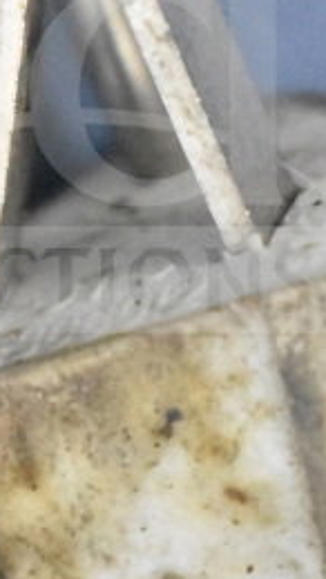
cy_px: 155
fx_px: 4677
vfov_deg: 7.1
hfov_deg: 4.0
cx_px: 83
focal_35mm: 305
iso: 18000
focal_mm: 55
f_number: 5.6
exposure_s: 1/100
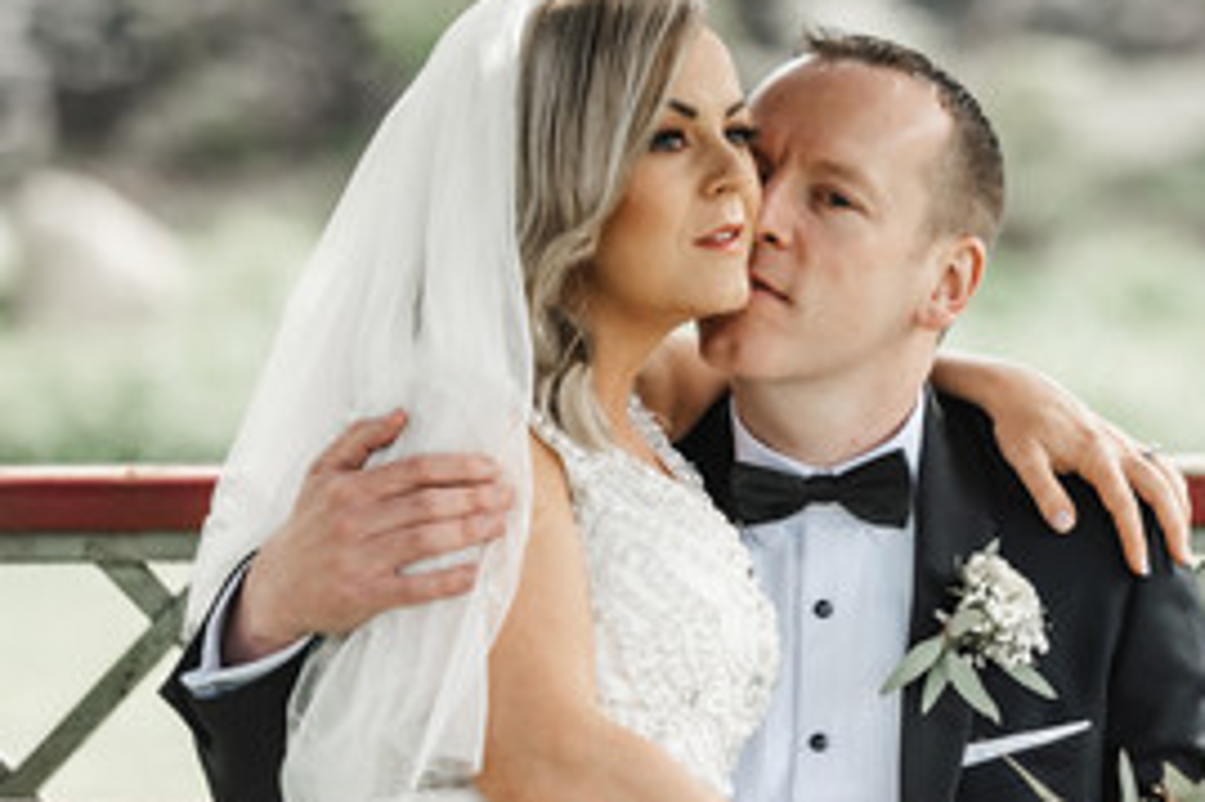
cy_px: 465
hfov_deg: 8.0
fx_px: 8664
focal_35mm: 259
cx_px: 840
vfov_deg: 5.3
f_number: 2.8
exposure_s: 1/640
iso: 250
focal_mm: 160
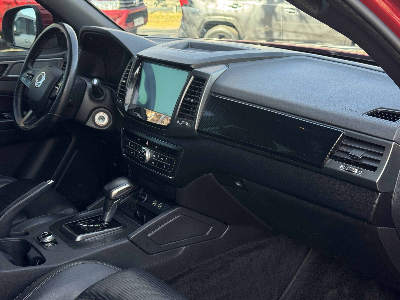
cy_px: 150
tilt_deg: -16.8
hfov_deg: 39.7
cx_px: 200
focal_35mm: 48
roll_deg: +3.2
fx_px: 555
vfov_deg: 30.3
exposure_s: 1/144
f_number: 1.78
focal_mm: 6.76
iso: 80
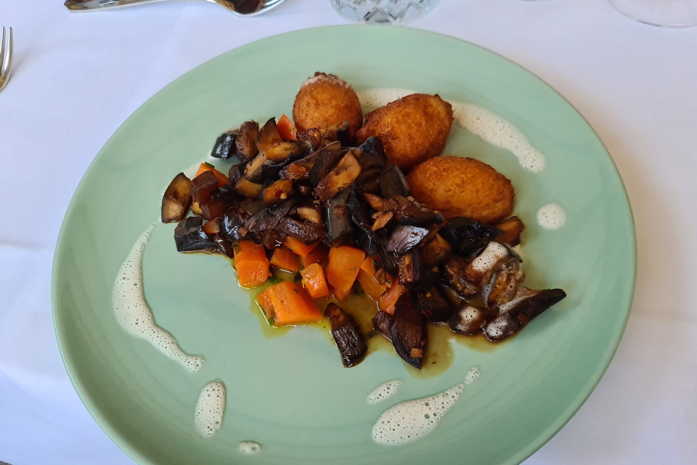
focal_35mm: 27
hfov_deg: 67.4
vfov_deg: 47.9
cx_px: 344
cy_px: 252
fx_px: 523
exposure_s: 1/100
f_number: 1.8
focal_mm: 7
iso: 250
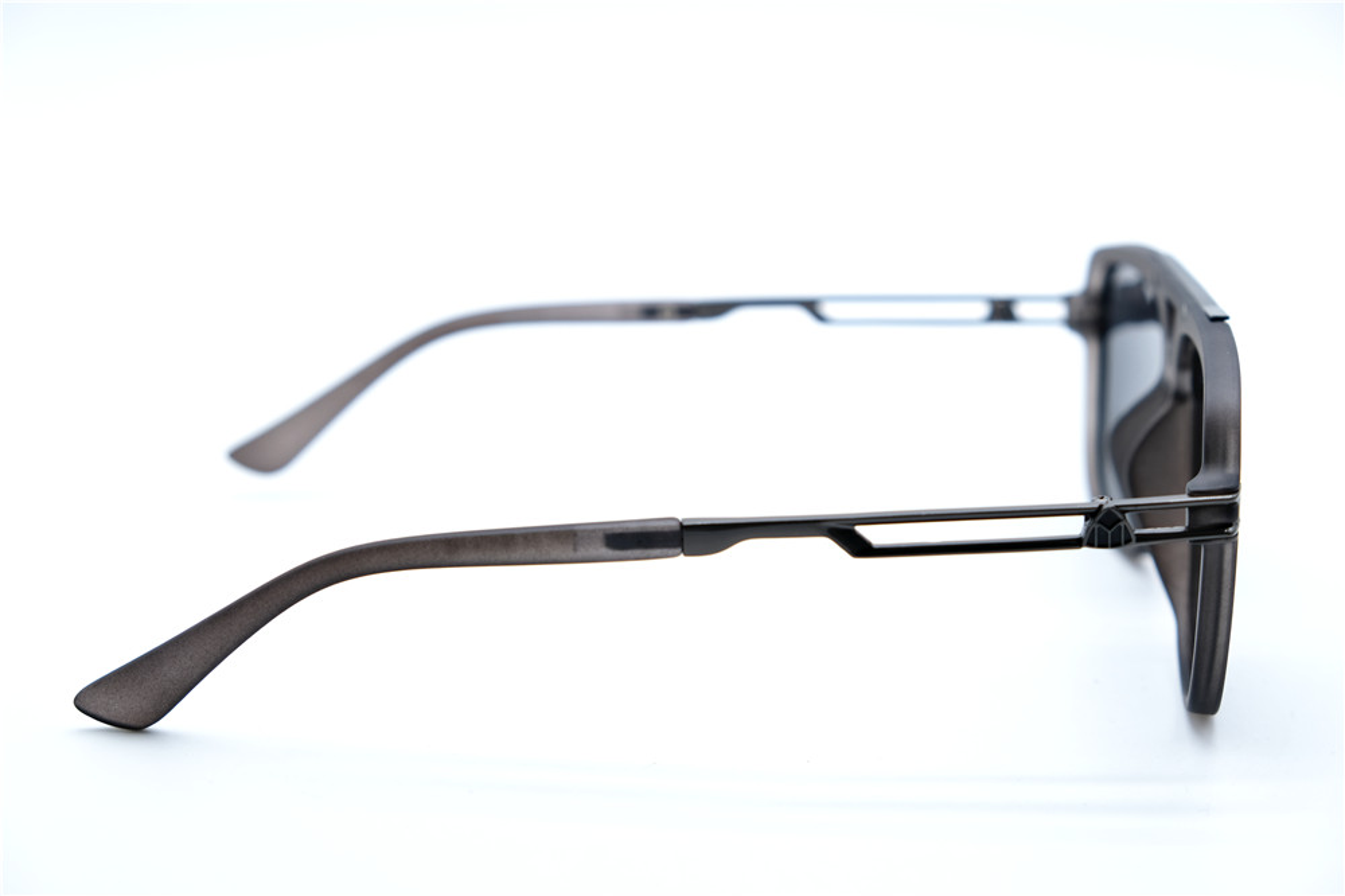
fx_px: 2577
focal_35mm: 69
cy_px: 448
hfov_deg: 29.3
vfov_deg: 19.7
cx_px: 672
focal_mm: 46.3
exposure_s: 1/120
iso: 160
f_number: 5.6
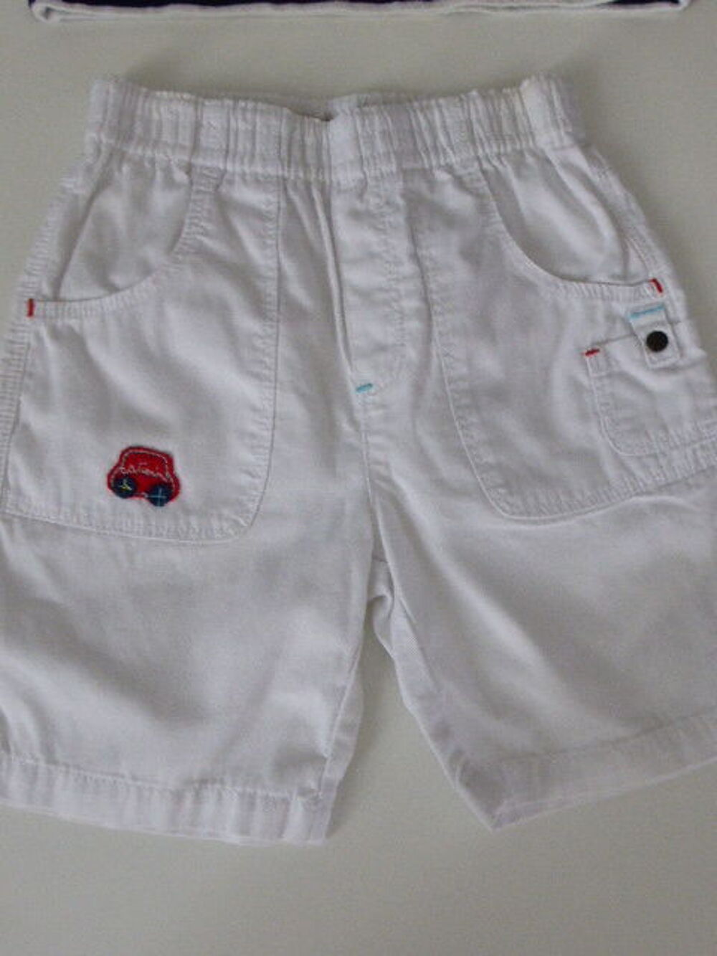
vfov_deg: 58.3
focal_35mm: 31
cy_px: 478
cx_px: 358
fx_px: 856
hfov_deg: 45.4
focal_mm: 5.4
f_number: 3.6
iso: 400
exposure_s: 1/20
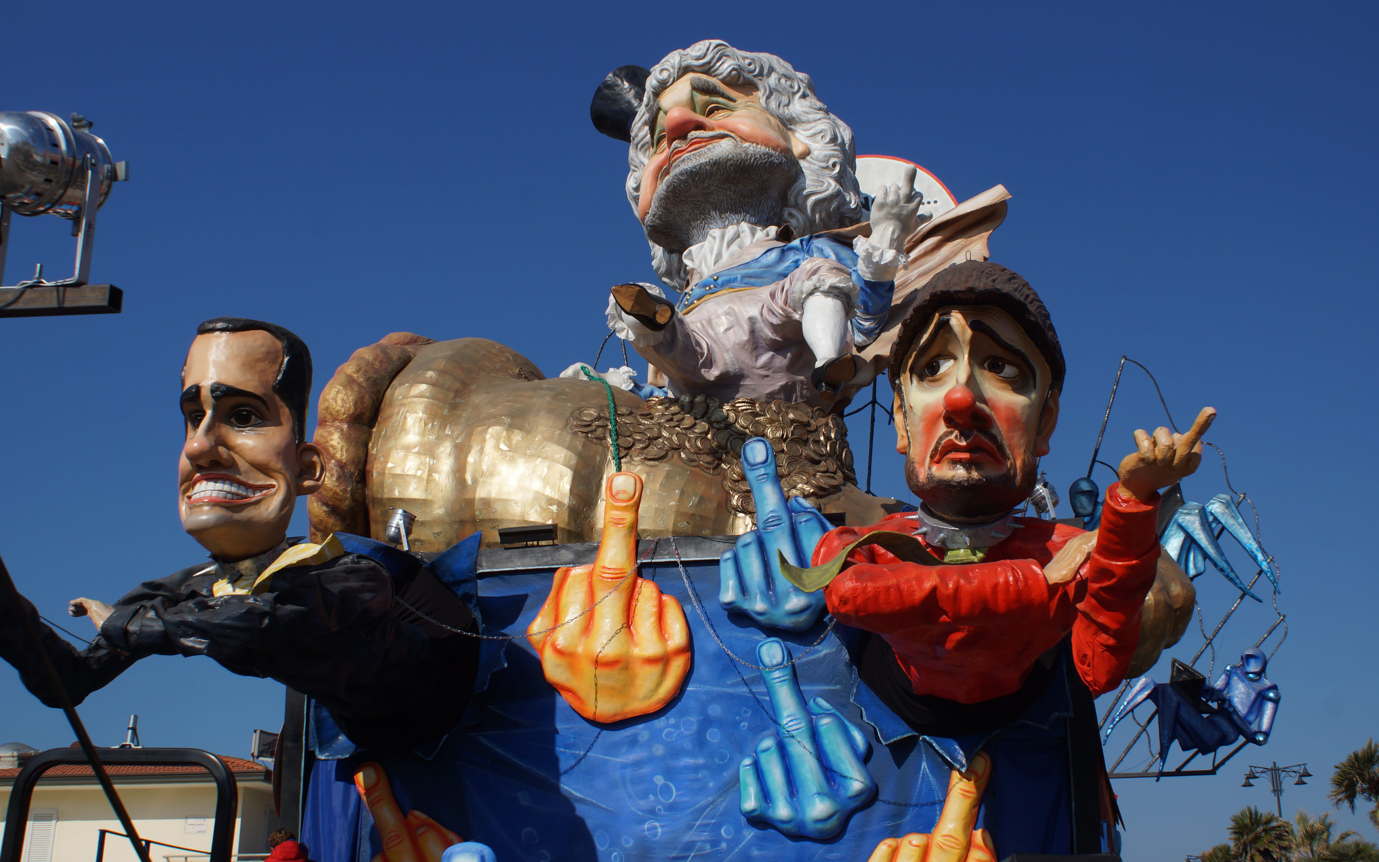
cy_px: 429
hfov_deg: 49.3
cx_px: 687
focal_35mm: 40
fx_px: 1503
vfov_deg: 32.0
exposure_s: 1/750
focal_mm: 26
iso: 100
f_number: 8
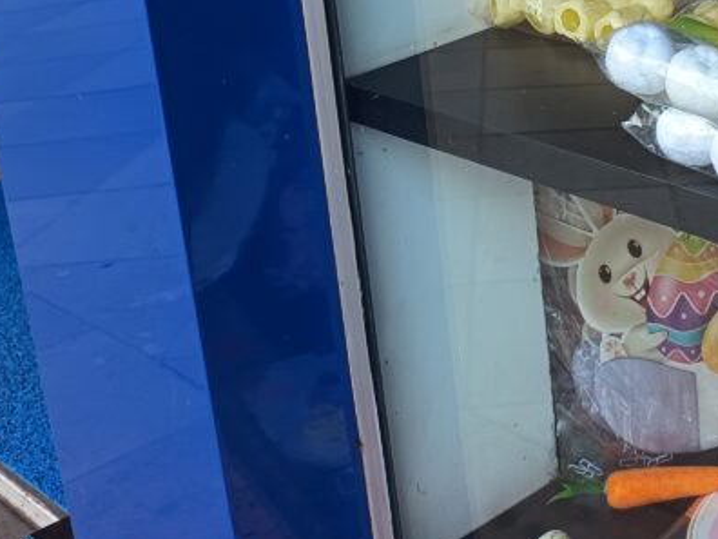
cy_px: -132
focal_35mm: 62
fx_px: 1286
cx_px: 671
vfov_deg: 21.7
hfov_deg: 29.6
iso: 102
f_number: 1.4
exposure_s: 1/332
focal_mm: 5.89
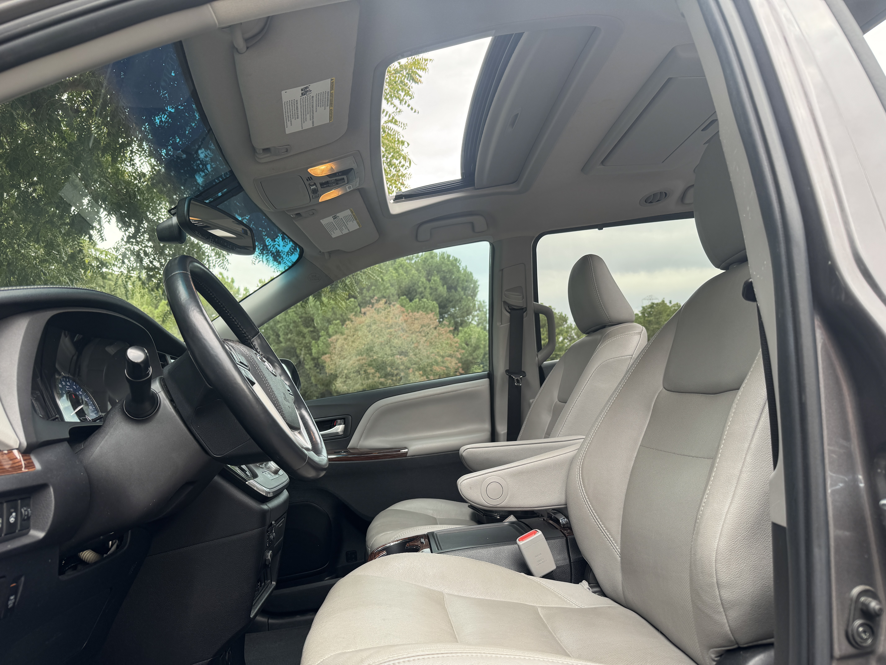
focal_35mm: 24
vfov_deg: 56.8
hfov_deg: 71.6
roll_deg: +5.9
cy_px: 332
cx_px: 443
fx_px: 614
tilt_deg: +7.7
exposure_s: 1/176
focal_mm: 6.76
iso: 64
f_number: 1.78
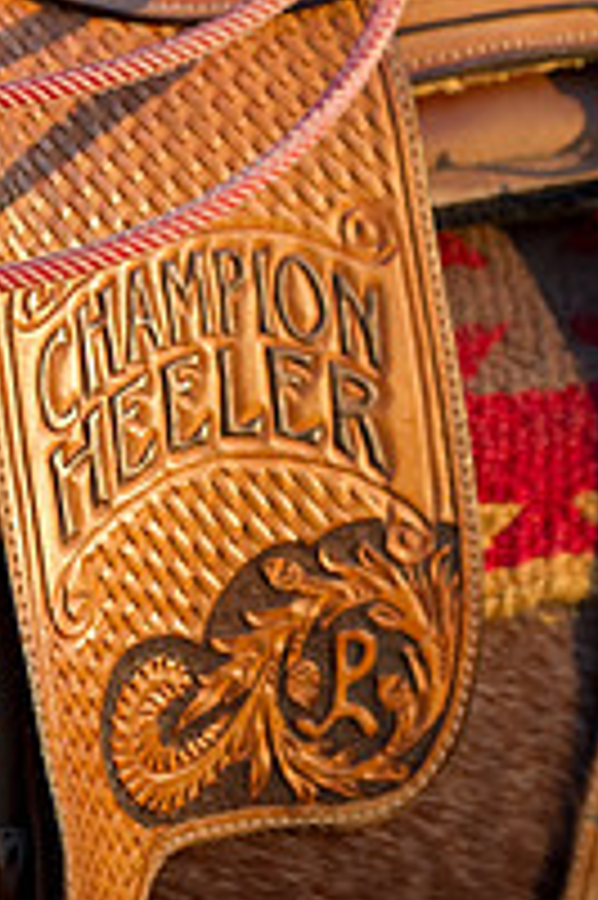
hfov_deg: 5.5
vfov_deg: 8.3
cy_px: 99
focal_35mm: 247
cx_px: 137
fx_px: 6165
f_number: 2.8
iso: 640
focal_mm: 110
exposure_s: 1/1250
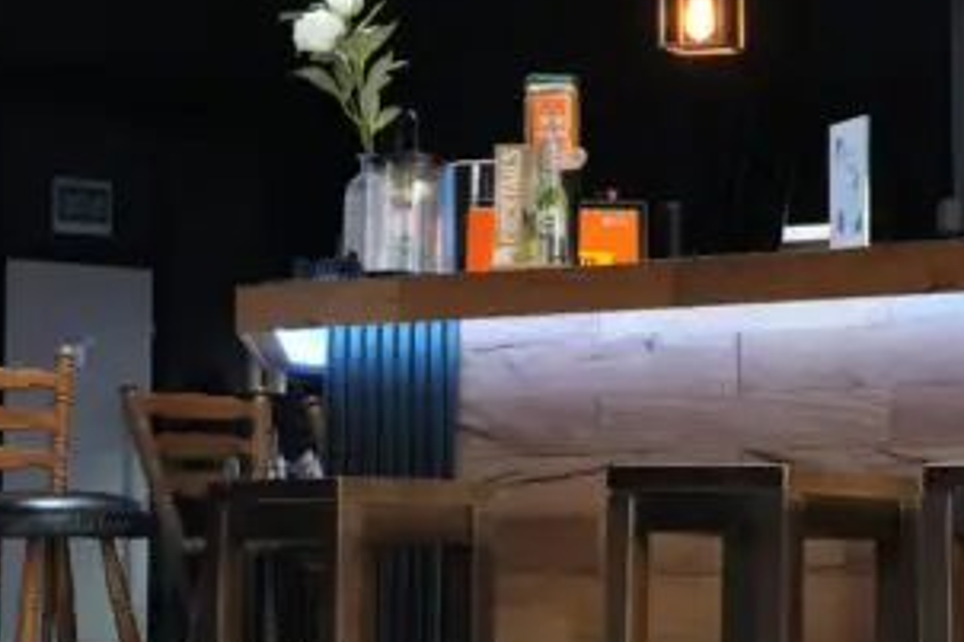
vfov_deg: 7.6
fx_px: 4817
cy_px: -51
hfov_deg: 11.4
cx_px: 378
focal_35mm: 180
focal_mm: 53
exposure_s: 1/100
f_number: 9
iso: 10000
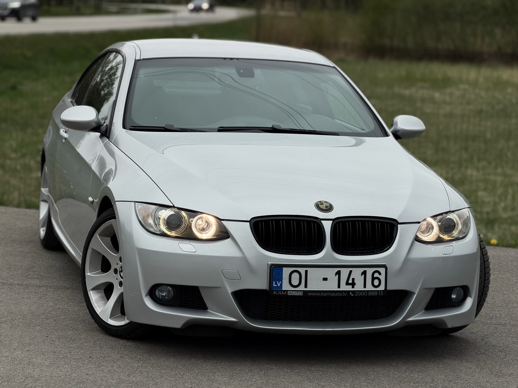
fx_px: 1496
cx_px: 259
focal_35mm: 100
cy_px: 194
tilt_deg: -6.8
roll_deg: +0.0
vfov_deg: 14.8
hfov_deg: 19.6
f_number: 2.8
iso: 50
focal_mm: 16.89
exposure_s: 1/326
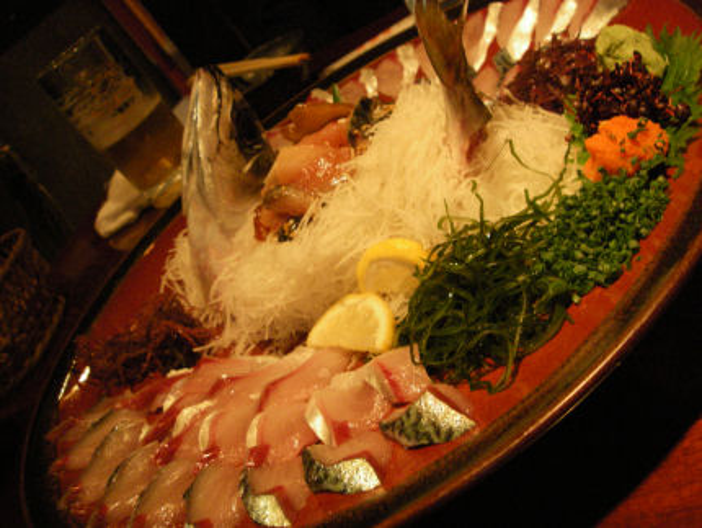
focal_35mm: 38
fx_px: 771
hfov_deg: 49.0
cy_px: 264
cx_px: 351
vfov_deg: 37.8
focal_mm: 6.3
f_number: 3.3
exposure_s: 1/20
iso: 400
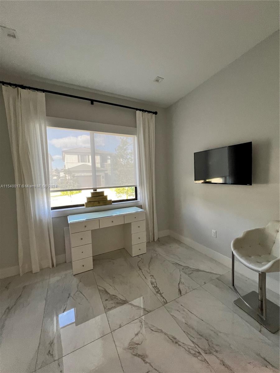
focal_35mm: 13
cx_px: 140
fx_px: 140
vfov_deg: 106.2
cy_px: 186
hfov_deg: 89.9
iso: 200
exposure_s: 1/120
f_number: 1.8
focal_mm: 1.57
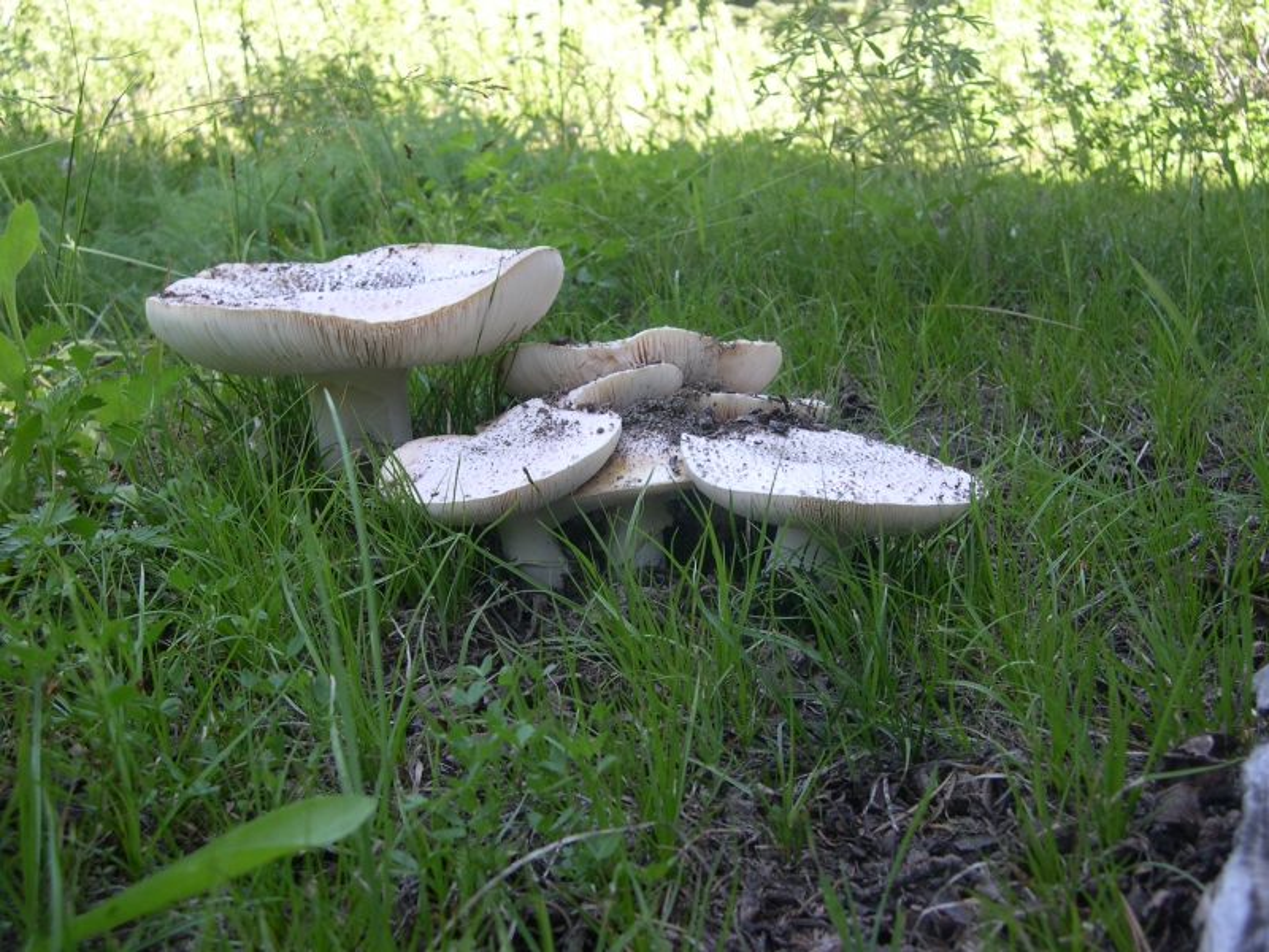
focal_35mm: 38
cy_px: 476
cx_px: 634
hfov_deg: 49.0
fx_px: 1393
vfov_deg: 37.7
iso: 100
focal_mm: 8
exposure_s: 1/89.2
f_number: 2.8
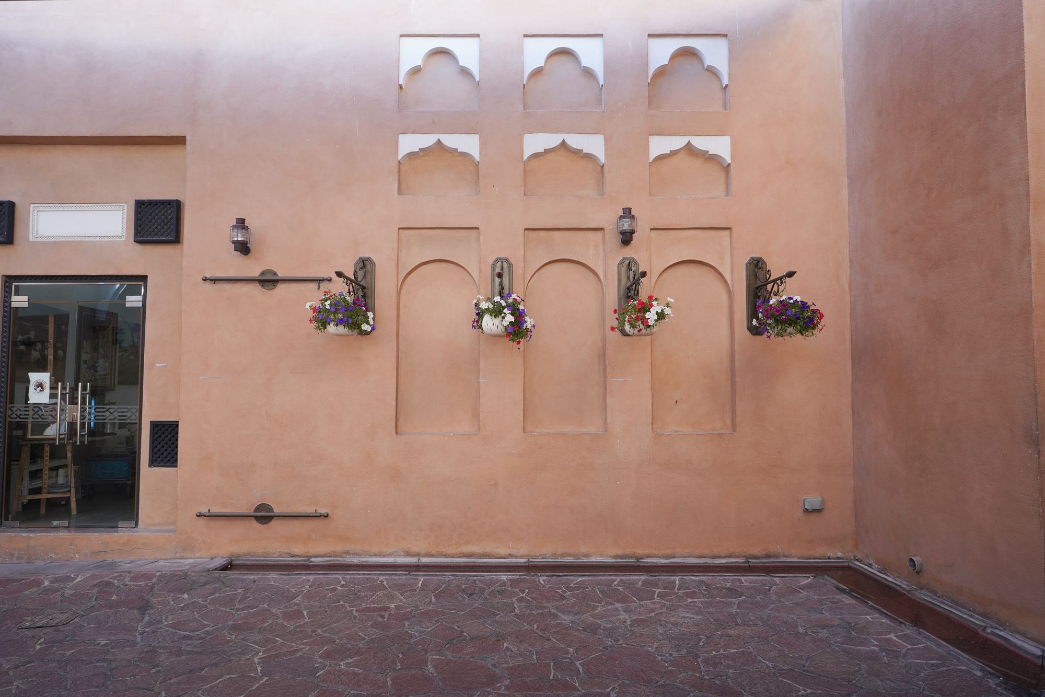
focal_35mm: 24
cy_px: 348
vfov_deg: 53.1
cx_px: 522
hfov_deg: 73.7
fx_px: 697
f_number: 13
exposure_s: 1/100
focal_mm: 24
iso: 800
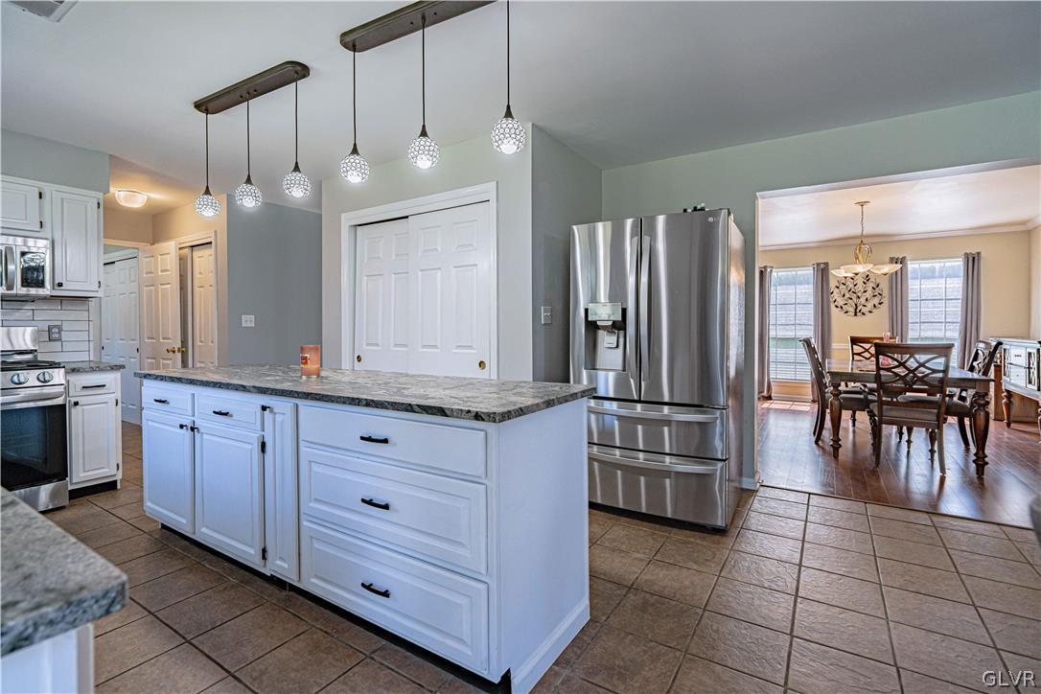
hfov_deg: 96.7
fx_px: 463
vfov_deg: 73.7
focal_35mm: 16
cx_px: 520
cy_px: 347
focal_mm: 16
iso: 640
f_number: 5
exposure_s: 1/640
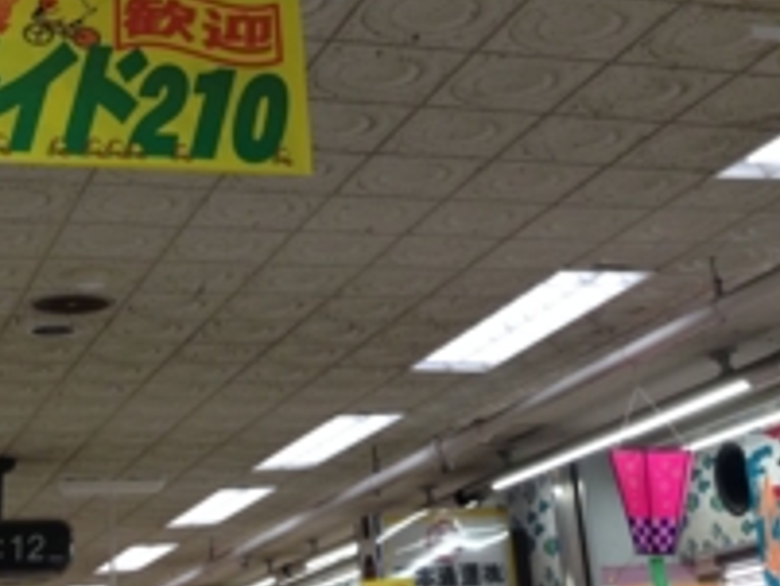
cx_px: 357
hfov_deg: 26.3
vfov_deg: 19.3
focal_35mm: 74
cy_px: -8
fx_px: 1668
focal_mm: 4.12
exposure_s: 1/120
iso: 100
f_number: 2.4
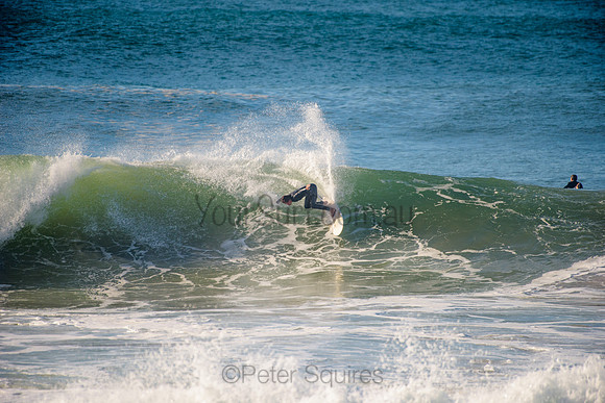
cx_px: 302
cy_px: 202
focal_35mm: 500
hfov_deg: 4.1
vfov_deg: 2.8
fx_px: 8404
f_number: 5.6
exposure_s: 1/1600
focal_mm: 500
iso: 180
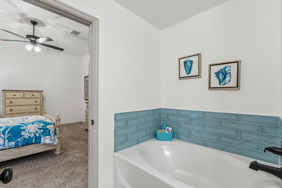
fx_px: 129
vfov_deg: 72.0
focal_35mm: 16
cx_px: 141
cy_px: 94
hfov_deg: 95.0
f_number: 8
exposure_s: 1/20
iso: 200
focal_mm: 11
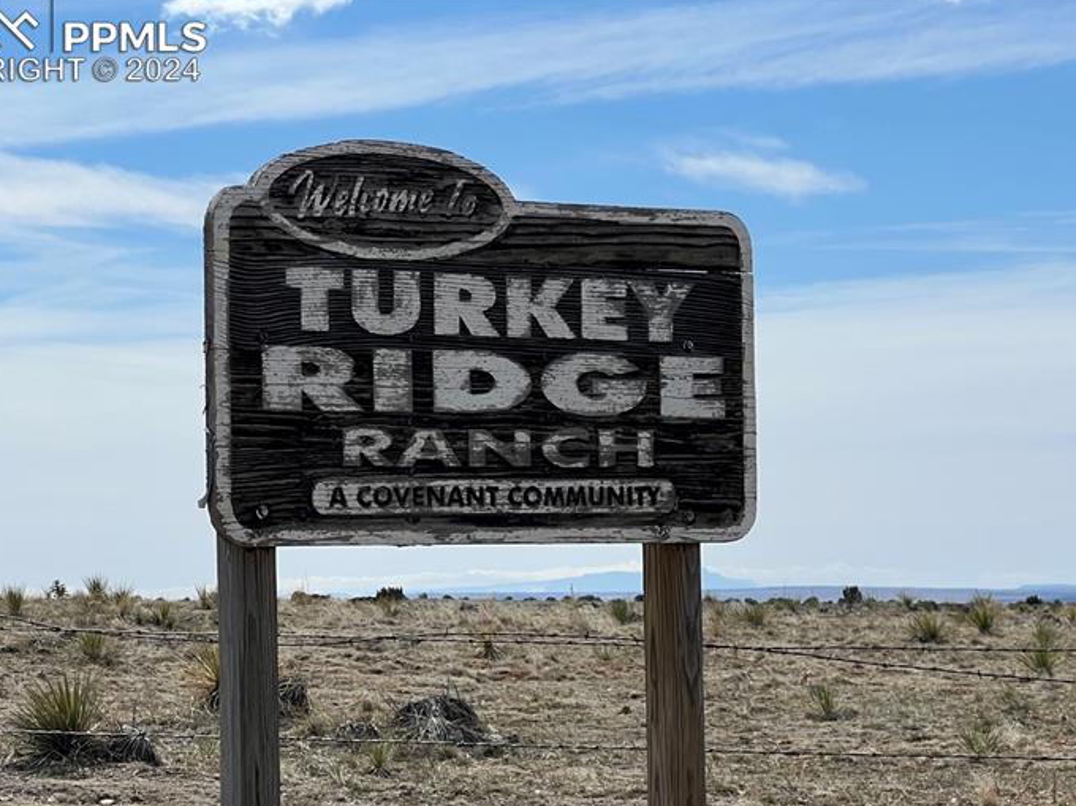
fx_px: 3603
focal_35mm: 116
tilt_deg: +0.7
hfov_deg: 17.0
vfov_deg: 12.7
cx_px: 699
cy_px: 601
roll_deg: +0.6
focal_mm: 9
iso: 32
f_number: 2.8
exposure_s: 1/1727
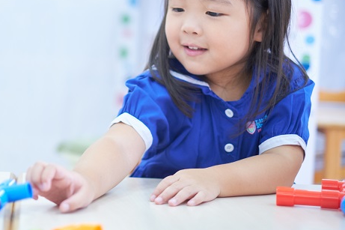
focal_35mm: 92
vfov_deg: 14.8
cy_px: 93
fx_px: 881
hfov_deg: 21.8
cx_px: 64
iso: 640
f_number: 1.4
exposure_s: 1/160
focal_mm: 35
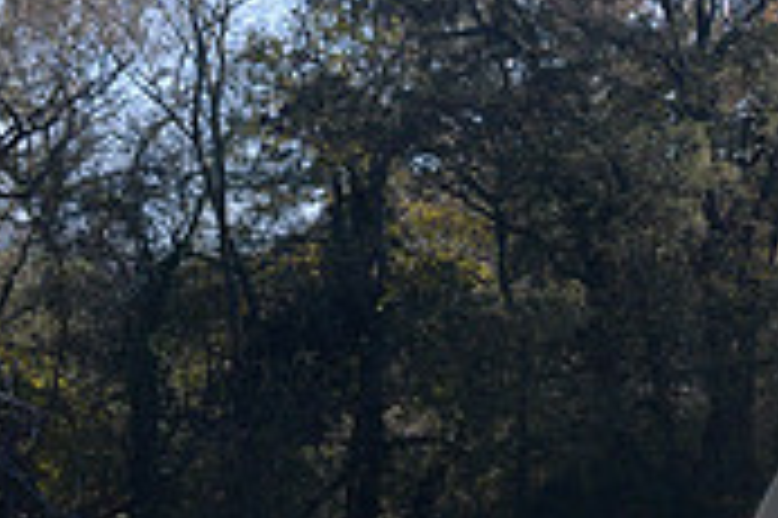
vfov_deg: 4.7
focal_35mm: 288
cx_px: 1133
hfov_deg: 7.1
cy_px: 644
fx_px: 6218
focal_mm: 86
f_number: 6.3
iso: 1000
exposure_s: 1/1250
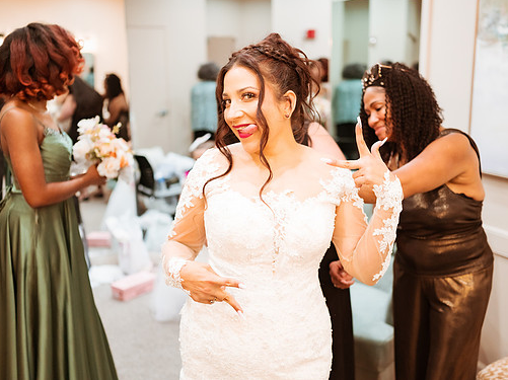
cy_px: 185
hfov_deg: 47.8
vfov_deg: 36.8
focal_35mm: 39
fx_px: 572
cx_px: 281
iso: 1250
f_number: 1.8
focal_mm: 35
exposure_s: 1/400
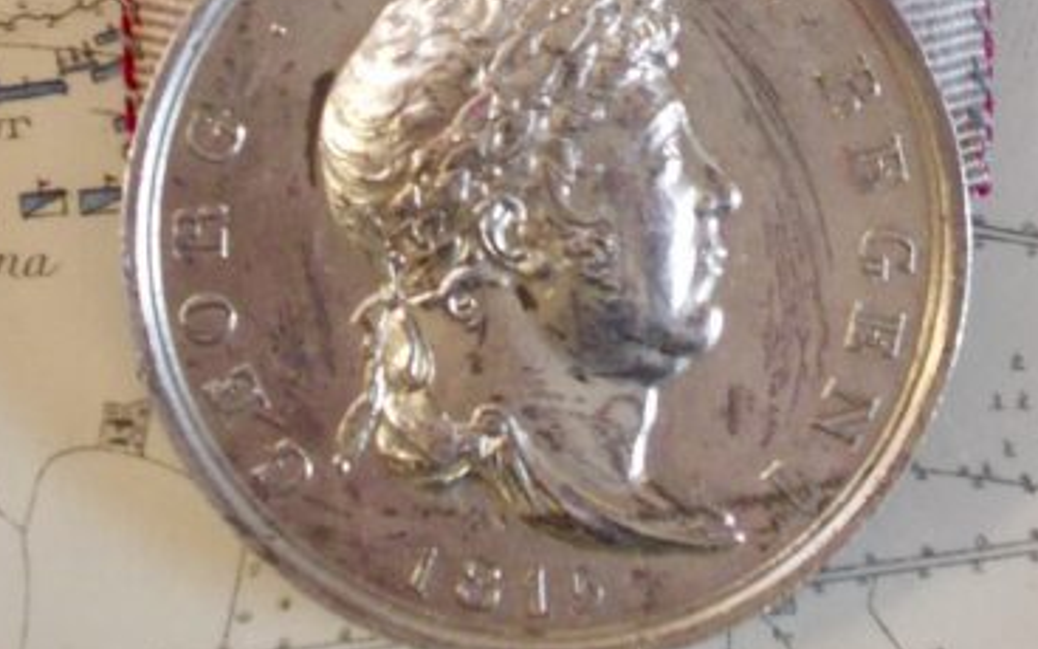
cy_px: -378
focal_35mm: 127
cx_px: 505
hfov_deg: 16.4
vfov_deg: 9.9
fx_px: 3593
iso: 200
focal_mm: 6.1
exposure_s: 1/13
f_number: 3.3
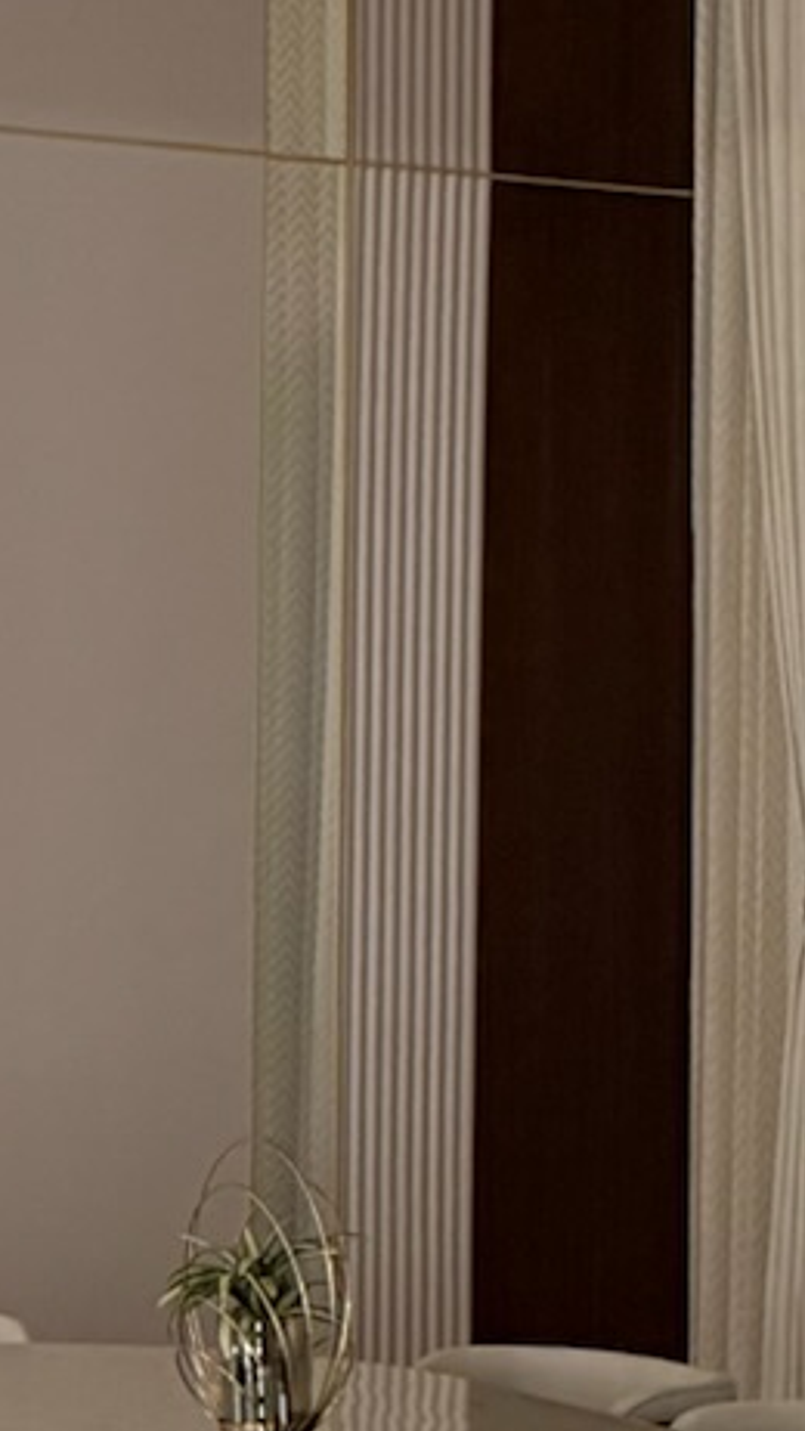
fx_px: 4400
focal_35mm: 116
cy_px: 935
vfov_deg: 18.4
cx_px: 316
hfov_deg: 10.4
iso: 1000
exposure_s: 1/33
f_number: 1.78
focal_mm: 6.76
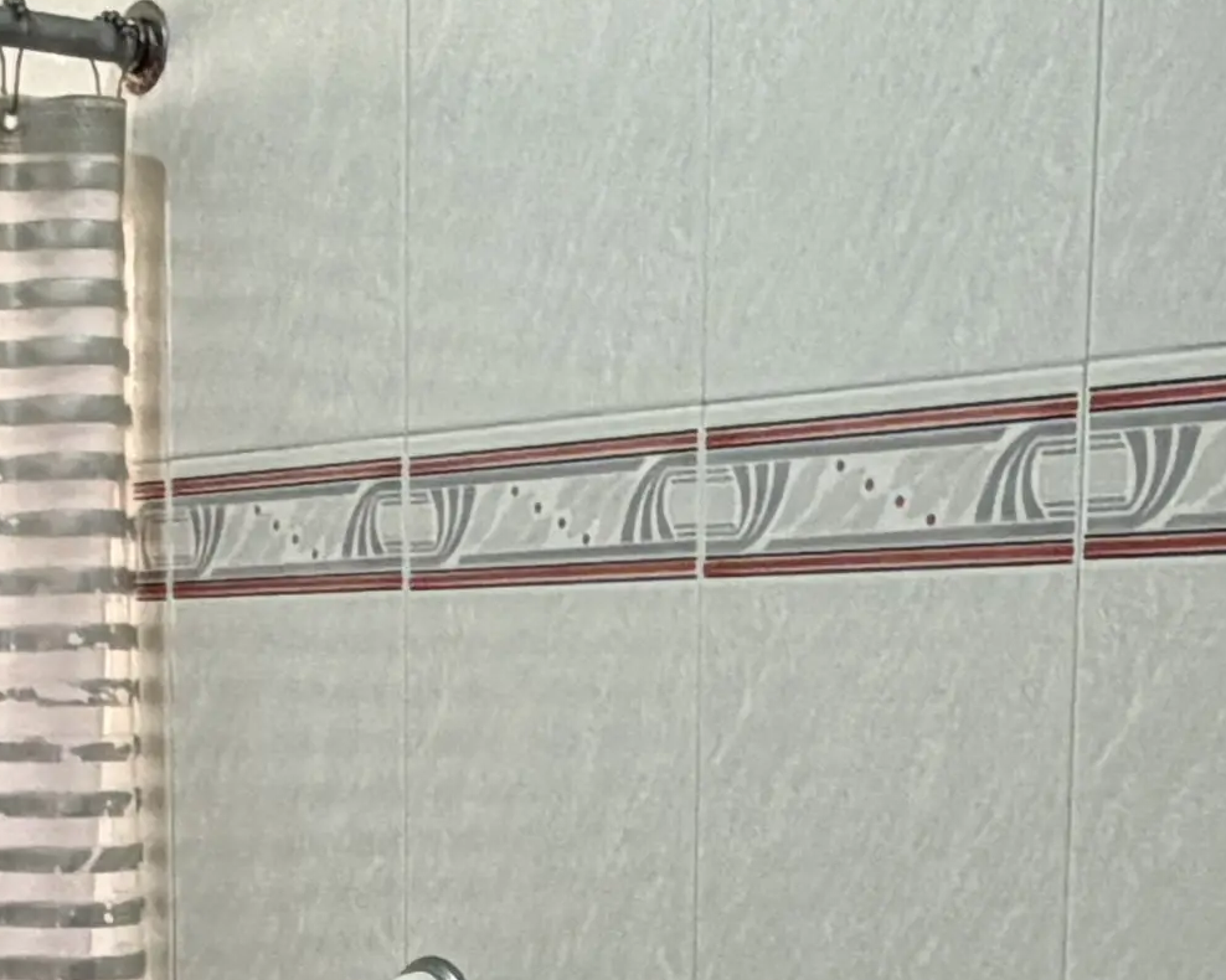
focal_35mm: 79
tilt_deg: -9.1
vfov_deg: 18.5
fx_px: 2866
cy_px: 1155
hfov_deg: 24.0
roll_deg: +0.9
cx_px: 351
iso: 200
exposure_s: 1/120
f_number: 2.2
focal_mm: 2.22
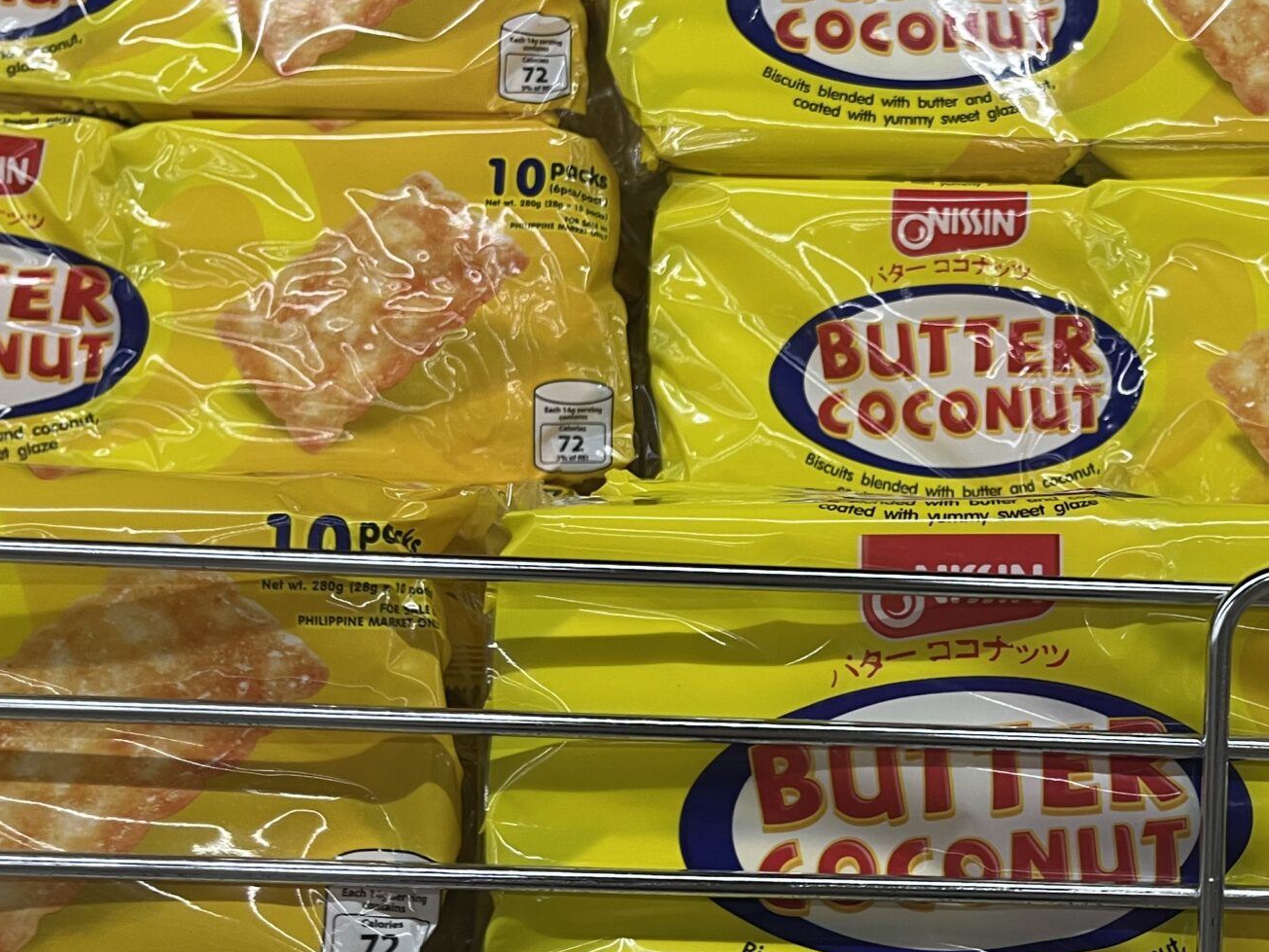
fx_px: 1870
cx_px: 987
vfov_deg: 28.6
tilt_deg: +2.2
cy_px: 477
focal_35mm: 51
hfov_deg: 36.4
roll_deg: -0.5
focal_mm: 5.1
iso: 80
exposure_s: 1/60
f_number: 1.6
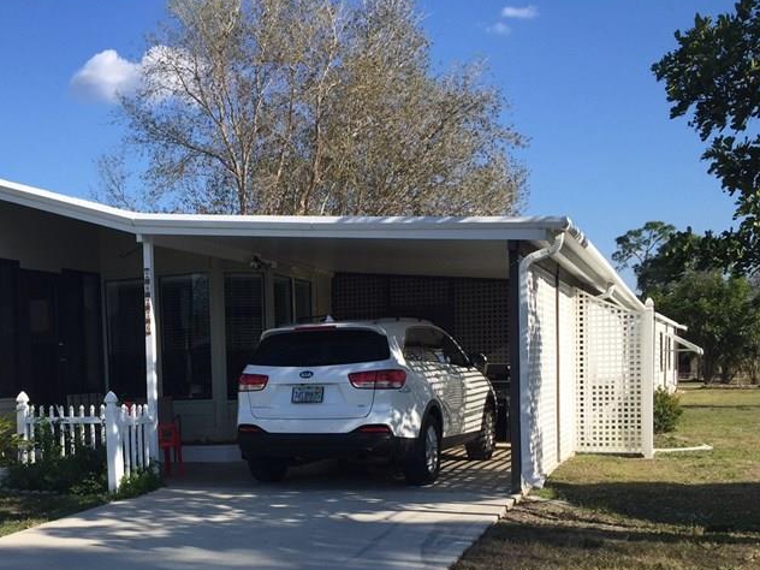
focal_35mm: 47
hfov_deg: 39.2
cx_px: 174
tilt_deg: -2.3
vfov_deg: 30.2
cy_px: 451
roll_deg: +1.1
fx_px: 1032
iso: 32
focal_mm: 4.15
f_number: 2.2
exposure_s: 1/1799
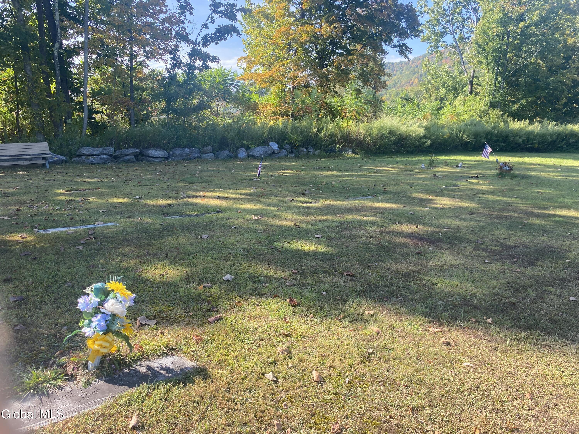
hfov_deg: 67.3
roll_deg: +0.2
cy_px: 217
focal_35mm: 26
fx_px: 435
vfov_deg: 53.1
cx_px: 290
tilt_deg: -10.9
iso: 32
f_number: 1.8
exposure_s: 1/539
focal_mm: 4.25
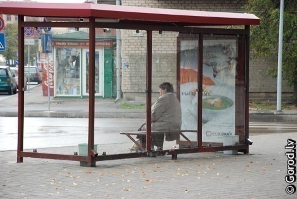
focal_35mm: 142
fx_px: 1176
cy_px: 100
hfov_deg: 14.4
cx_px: 148
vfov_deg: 9.6
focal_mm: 95
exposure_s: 1/90
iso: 640
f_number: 5.6
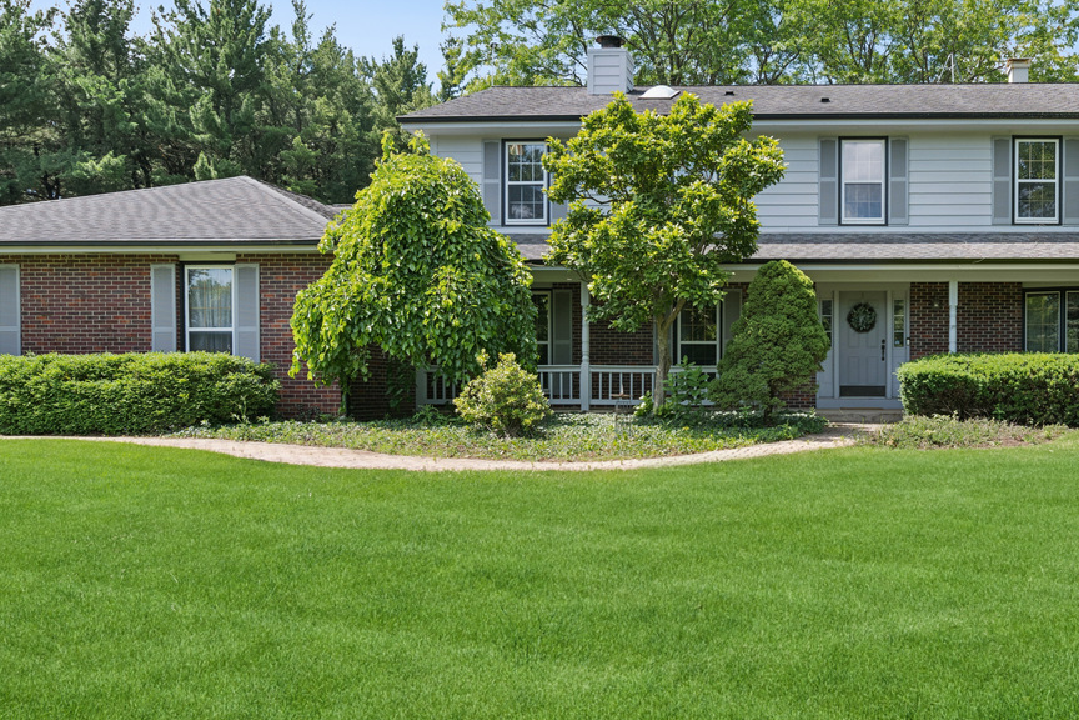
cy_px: 418
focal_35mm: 30
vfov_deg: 43.5
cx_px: 742
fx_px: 899
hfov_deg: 60.1
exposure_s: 1/100
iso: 200
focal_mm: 16
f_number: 8
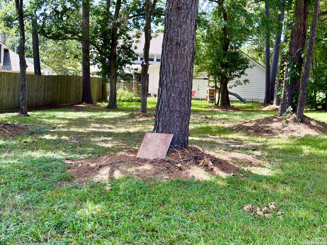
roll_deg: -1.6
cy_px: 122
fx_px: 453
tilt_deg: -4.1
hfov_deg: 39.7
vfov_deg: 30.3
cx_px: 164
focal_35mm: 48
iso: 64
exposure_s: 1/646
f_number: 1.78
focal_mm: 6.76
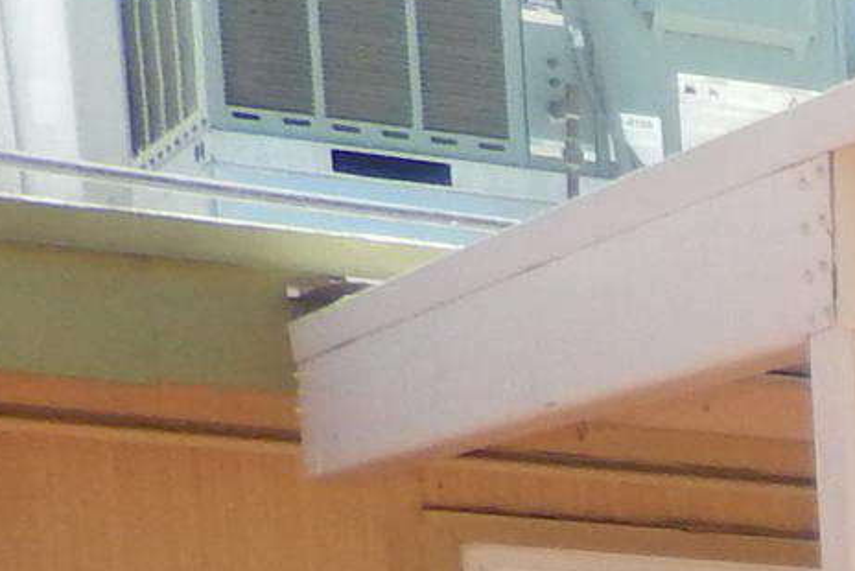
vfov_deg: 7.4
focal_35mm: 168
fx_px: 3992
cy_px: 1632
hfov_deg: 9.5
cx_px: 2604
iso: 125
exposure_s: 1/640
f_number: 3.4
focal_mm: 4.5
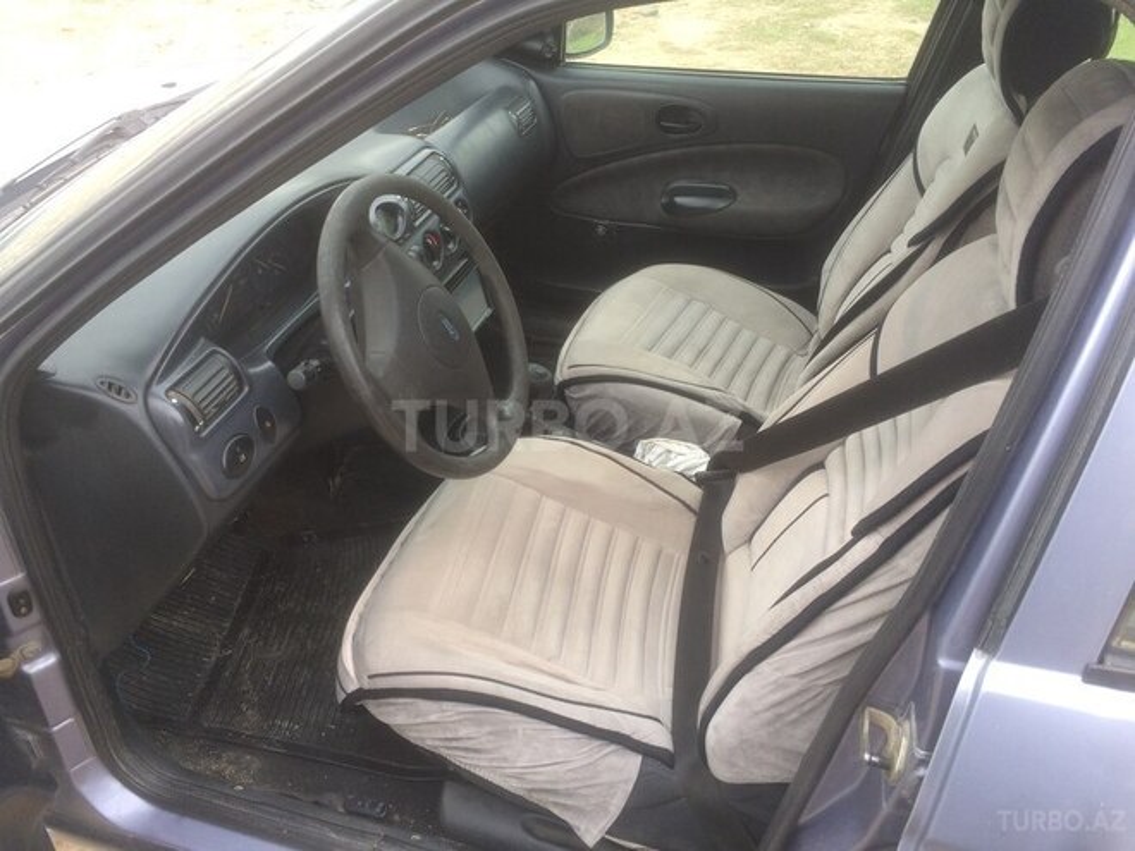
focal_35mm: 29
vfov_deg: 48.2
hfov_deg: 61.7
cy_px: 426
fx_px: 951
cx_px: 568
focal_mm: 4.15
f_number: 2.2
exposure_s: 1/100
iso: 64
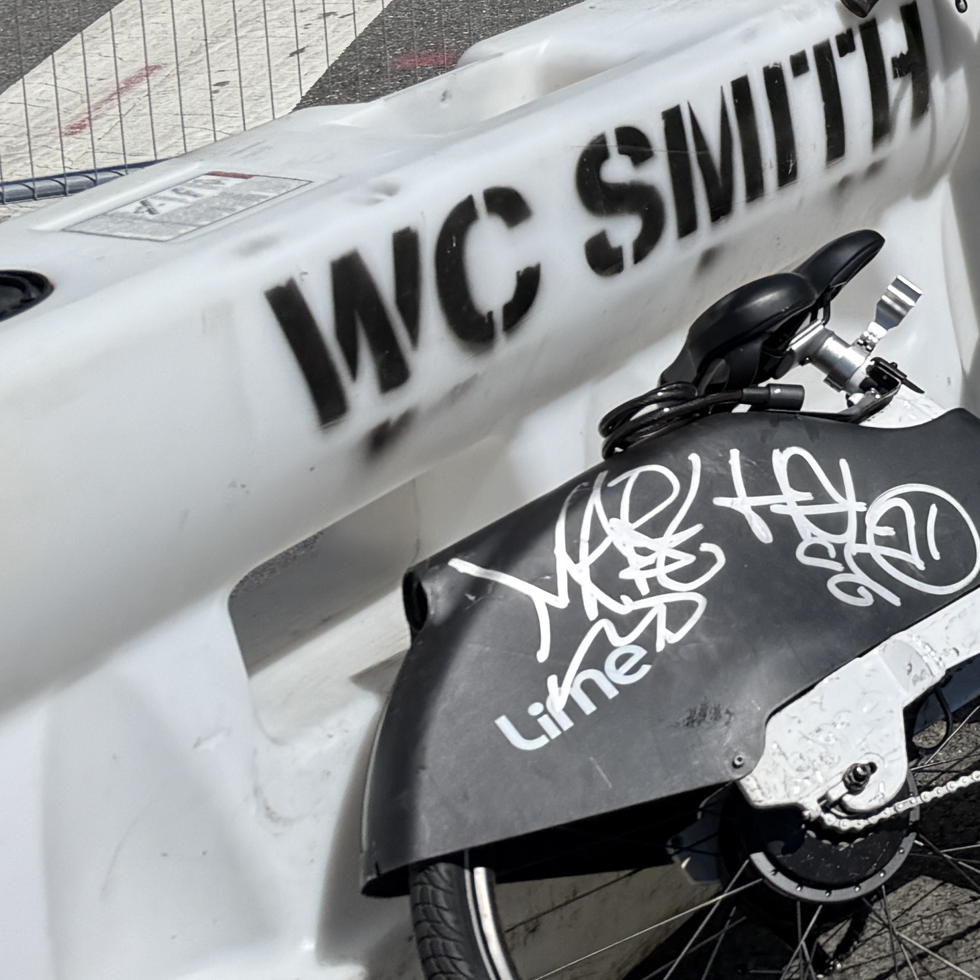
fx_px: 2658
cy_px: -414
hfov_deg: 17.0
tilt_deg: -4.4
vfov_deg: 18.8
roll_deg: +2.0
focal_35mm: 83
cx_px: 1799
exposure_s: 1/7353
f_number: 1.78
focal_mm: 6.76
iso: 80
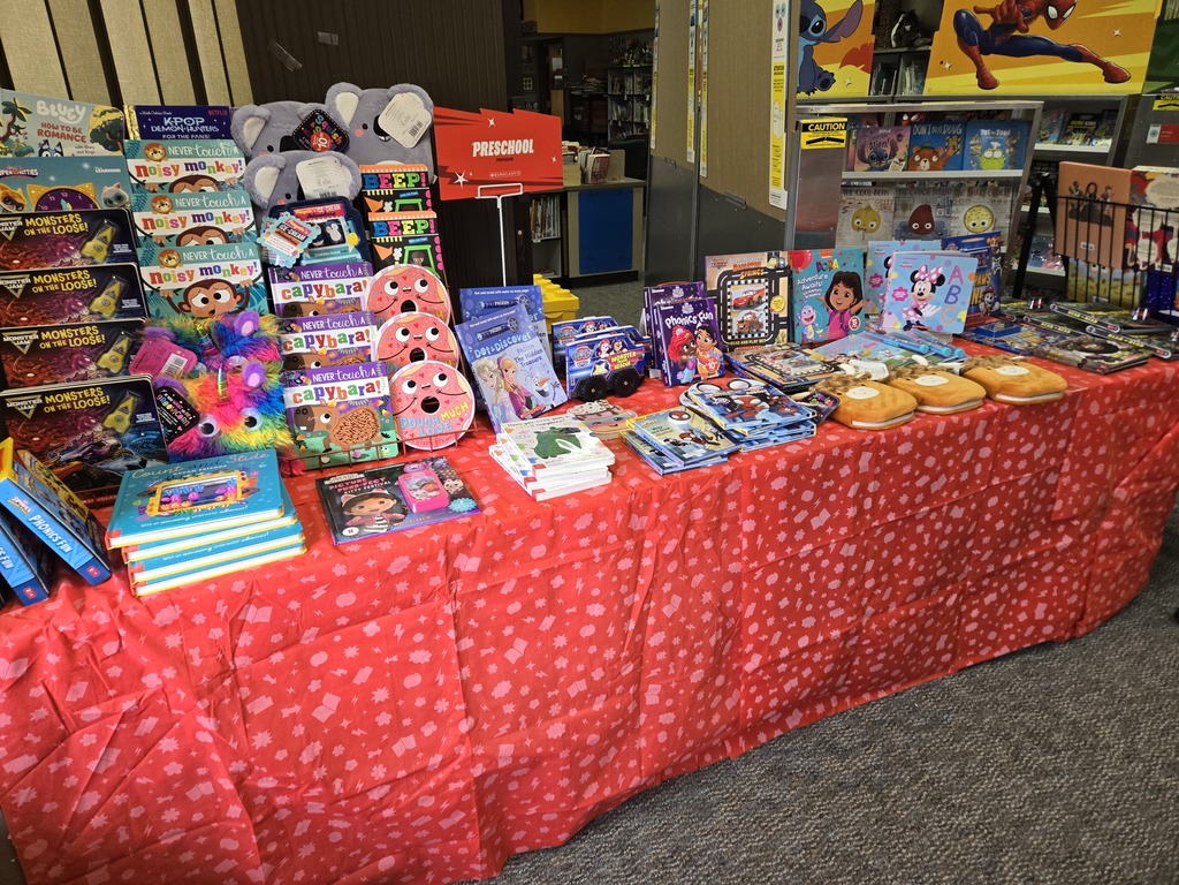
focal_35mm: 23
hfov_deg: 73.9
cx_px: 590
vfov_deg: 58.9
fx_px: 783
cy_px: 442
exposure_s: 1/120
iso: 200
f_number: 1.8
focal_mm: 5.4
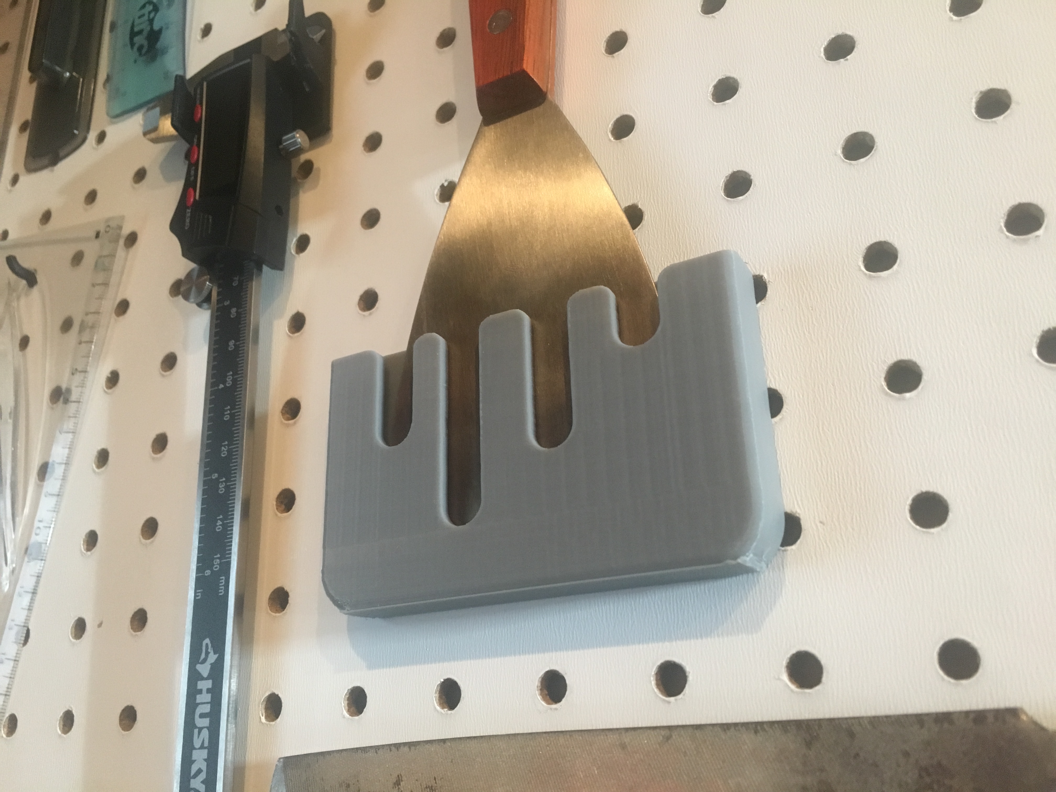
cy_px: 396
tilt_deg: +20.1
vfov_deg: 48.2
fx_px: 885
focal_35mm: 29
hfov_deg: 61.7
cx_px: 528
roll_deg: +2.8
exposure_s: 1/20
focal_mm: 4.15
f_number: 2.2
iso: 200
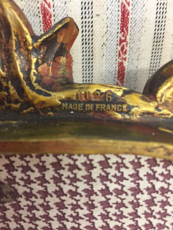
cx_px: 86
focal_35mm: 29
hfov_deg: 48.2
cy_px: 115
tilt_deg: -28.6
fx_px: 193
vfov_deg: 61.7
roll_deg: +0.9
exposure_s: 1/33
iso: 160
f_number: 2.2
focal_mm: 4.15
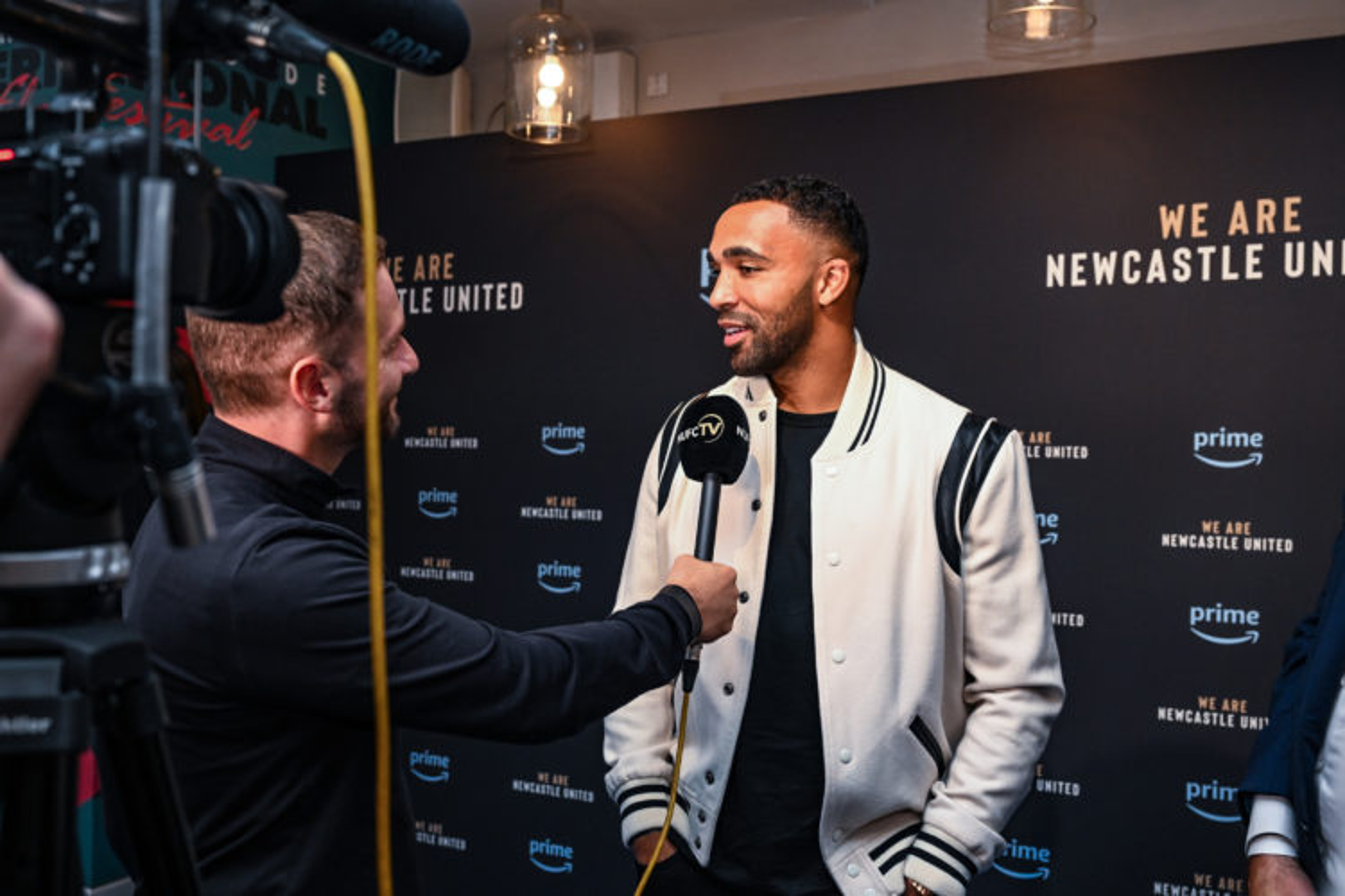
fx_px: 1308
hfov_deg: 54.4
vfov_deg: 37.9
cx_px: 672
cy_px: 448
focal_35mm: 35
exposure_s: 1/200
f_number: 5
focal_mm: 35
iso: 2000
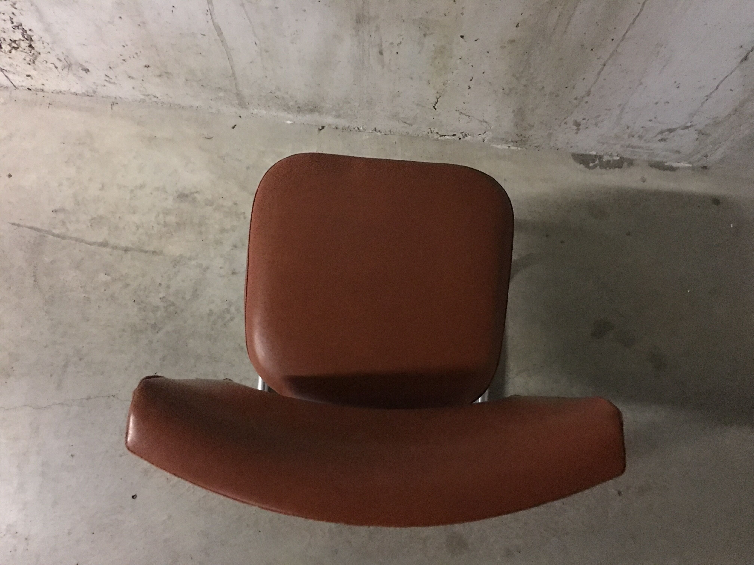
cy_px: 282
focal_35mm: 29
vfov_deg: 48.2
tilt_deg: -70.4
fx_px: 632
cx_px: 377
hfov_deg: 61.7
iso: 200
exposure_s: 1/4
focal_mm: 4.15
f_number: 2.2
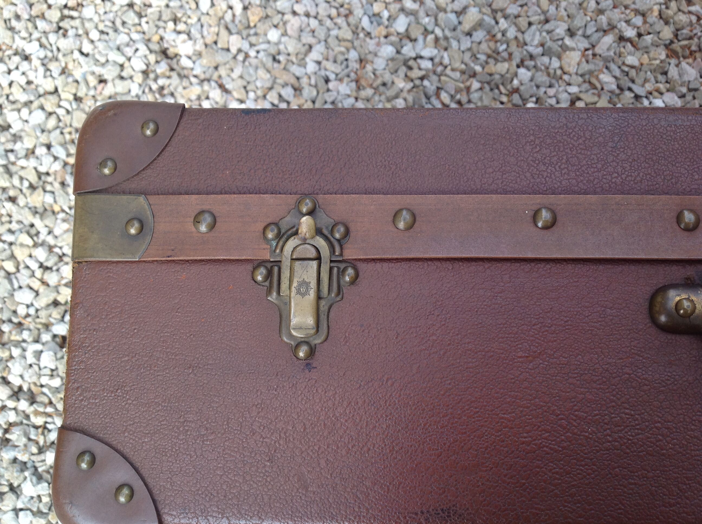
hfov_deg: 52.7
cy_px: 262
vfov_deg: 40.6
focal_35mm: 35
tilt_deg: -78.2
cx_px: 351
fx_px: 709
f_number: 2.4
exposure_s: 1/166
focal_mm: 4.28
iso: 50
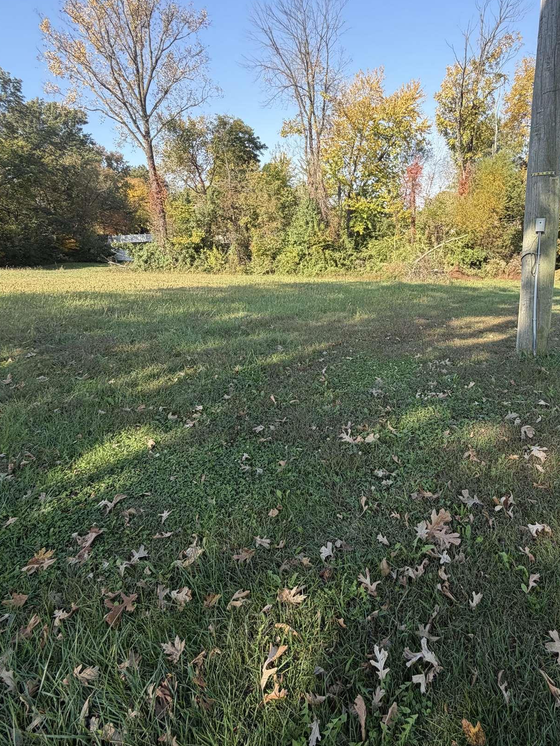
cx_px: 342
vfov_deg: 81.4
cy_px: 326
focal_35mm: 20
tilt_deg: -13.5
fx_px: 431
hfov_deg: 65.2
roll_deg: -0.4
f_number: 2.2
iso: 40
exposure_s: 1/619
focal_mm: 2.22
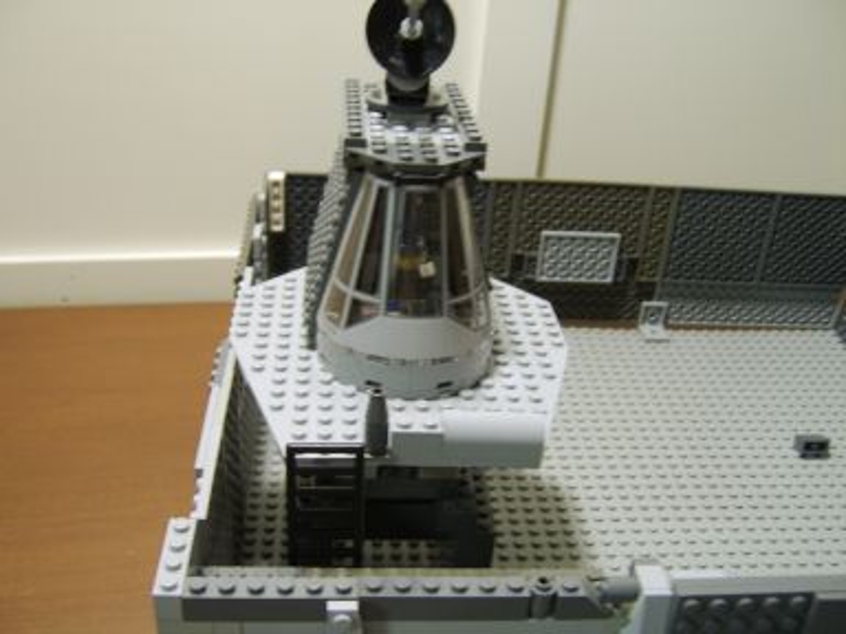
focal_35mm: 31
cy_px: 317
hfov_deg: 58.4
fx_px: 758
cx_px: 423
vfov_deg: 45.4
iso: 71
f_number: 2.7
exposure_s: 1/4
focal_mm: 8.13
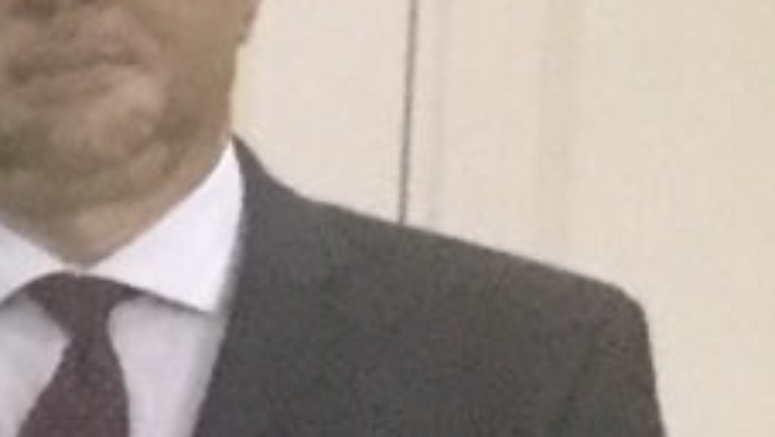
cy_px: 679
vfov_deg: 5.0
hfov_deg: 7.2
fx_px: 4997
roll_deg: -1.7
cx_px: -2001
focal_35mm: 243
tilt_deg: -7.4
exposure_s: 1/17
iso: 200
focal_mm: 3.3
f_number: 2.4
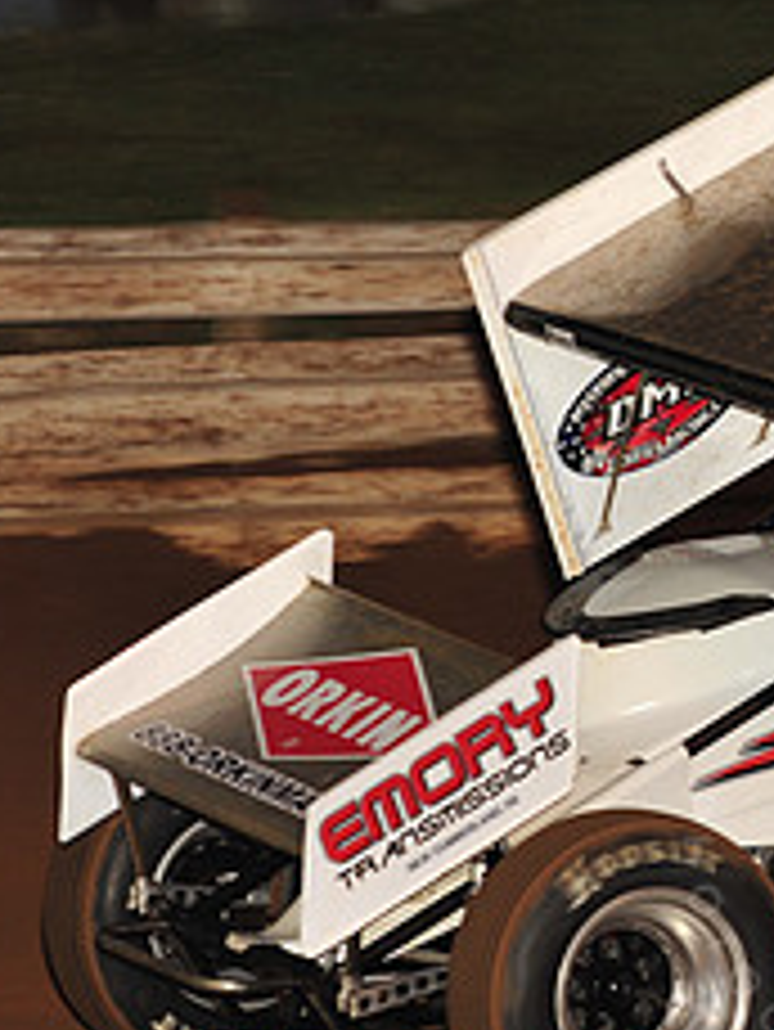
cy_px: 418
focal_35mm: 377
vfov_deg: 5.3
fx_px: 11229
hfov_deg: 3.9
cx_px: 950
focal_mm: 155
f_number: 7.1
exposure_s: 1/320
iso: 1000
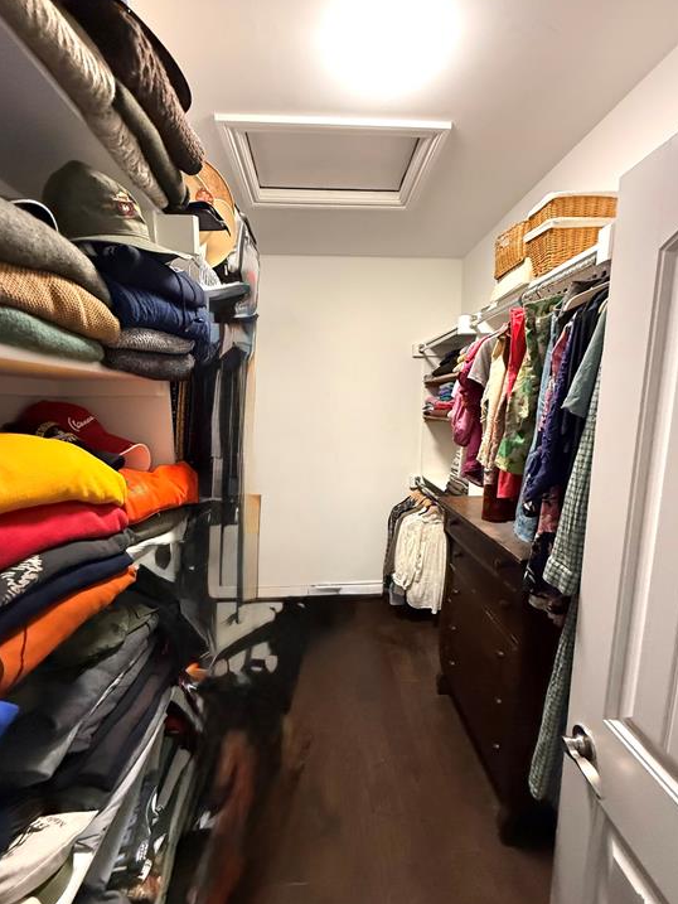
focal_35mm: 15
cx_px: 340
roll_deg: -1.1
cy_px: 473
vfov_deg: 98.1
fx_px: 392
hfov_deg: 81.8
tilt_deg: -9.0
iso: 640
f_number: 2.2
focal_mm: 2.22
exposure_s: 1/60
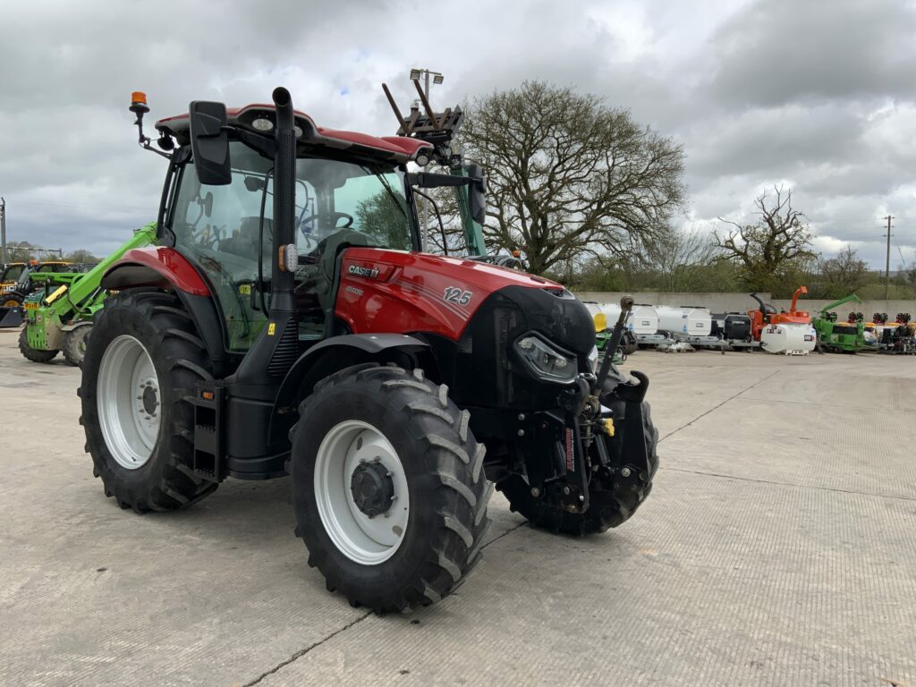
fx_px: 767
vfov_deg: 48.2
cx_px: 458
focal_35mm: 29
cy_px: 344
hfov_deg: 61.7
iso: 16
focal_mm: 3
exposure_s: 1/1098
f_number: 1.8
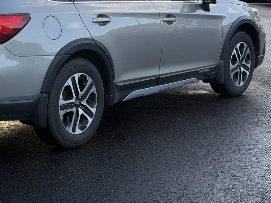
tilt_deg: -4.5
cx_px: 69
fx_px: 720
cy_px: 17
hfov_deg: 21.1
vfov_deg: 15.8
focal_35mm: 92
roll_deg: +1.1
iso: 100
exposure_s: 1/975
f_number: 1.78
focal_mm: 6.76
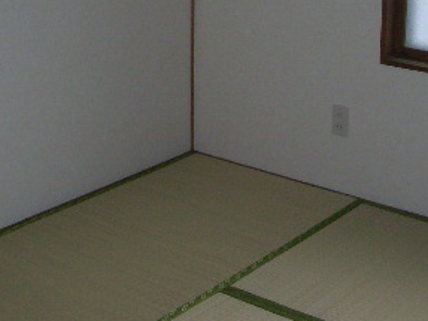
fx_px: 964
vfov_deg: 18.5
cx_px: 283
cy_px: 13
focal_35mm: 78
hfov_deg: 24.9
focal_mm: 5.8
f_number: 4.3
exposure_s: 1/60
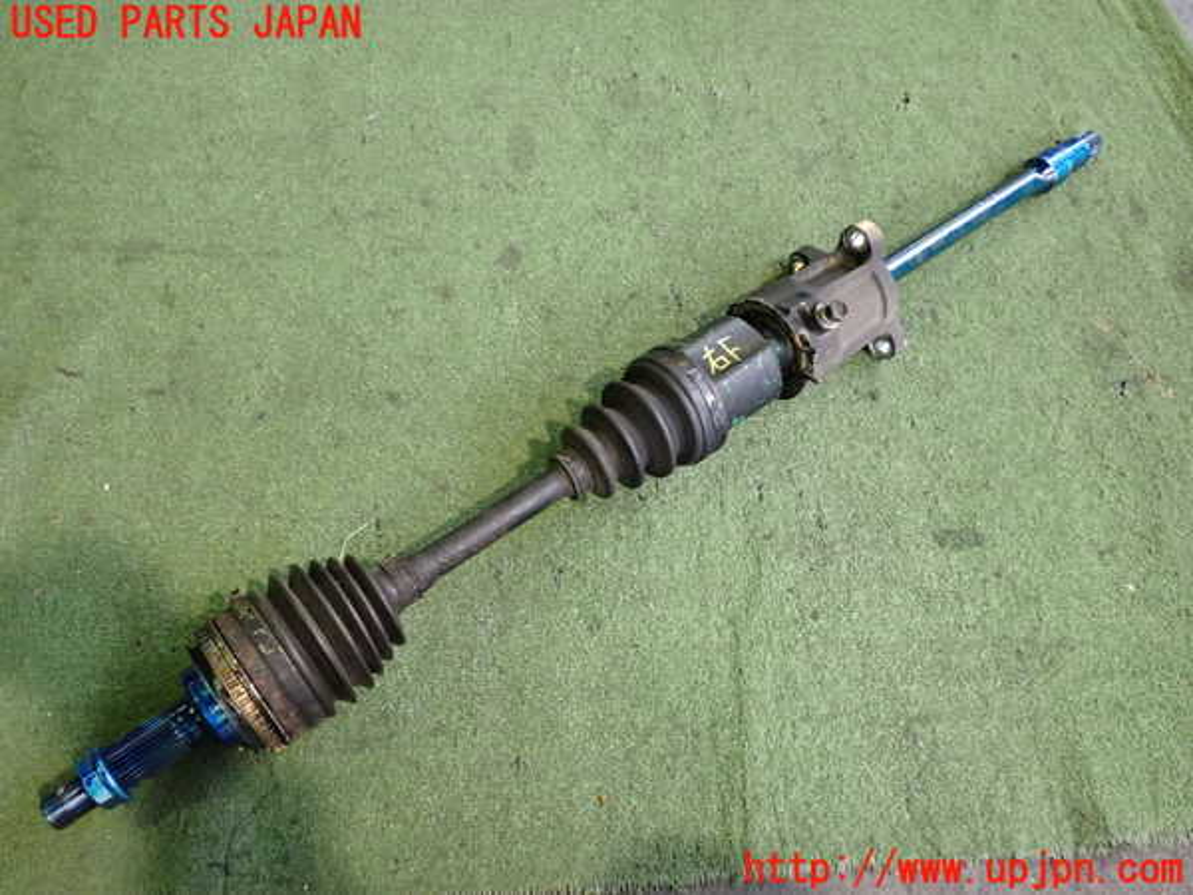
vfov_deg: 46.8
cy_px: 448
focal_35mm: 30
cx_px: 596
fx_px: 1034
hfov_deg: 60.0
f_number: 2.3
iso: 400
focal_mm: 5.4
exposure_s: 1/30
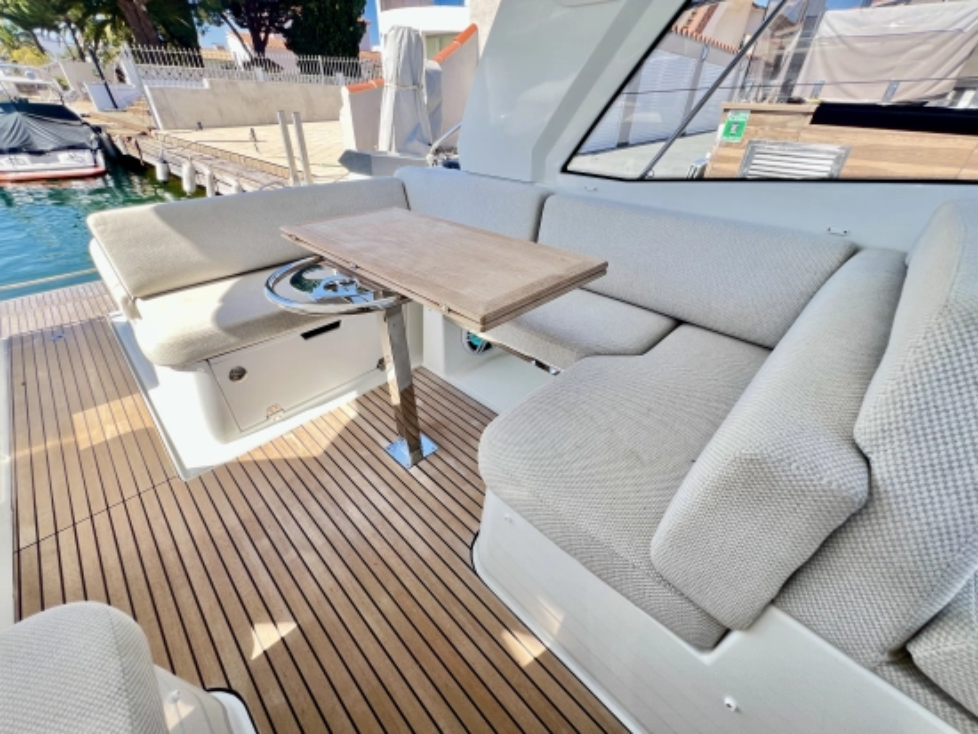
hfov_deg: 106.2
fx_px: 367
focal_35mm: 13
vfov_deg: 90.0
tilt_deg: -35.9
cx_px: 489
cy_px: 367
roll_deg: -2.0
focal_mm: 1.57
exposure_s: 1/234
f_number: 1.8
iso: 32
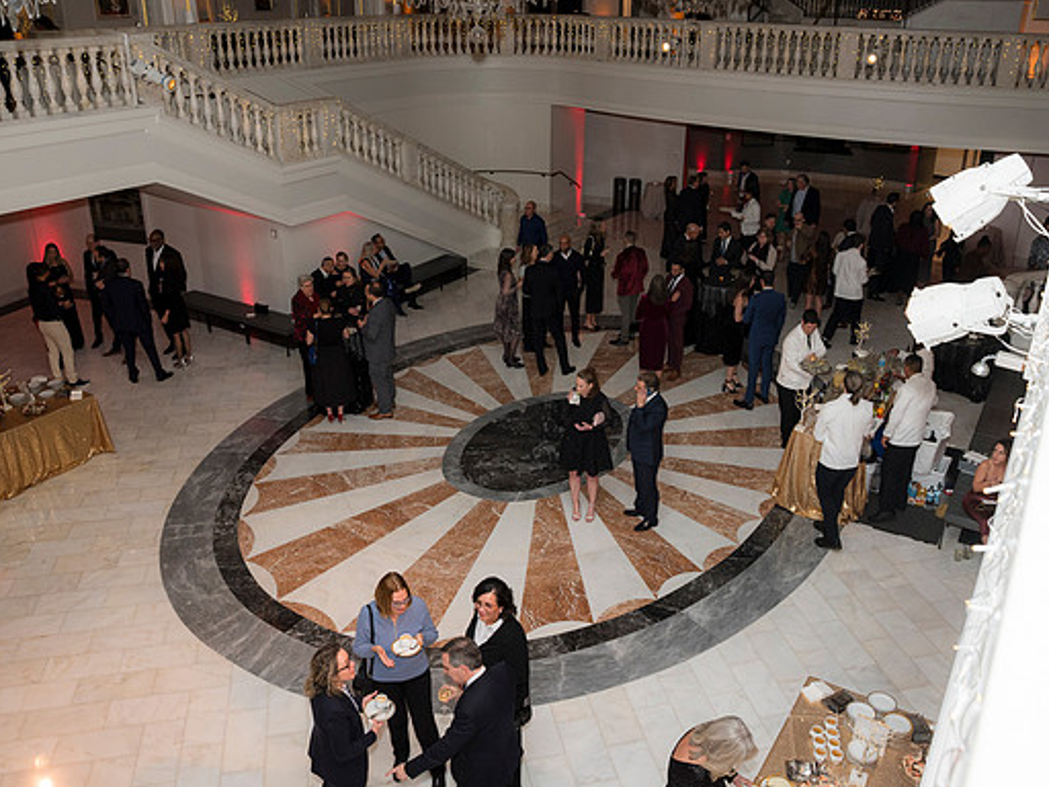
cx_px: 544
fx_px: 879
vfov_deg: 48.2
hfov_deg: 61.6
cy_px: 379
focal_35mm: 29
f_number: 5
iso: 800
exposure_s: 1/160
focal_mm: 24
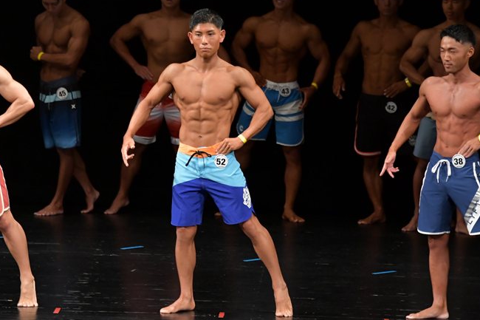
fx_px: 4292
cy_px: 168
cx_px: 222
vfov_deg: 4.3
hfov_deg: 6.4
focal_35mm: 322
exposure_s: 1/400
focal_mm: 180
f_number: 5.6
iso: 3200
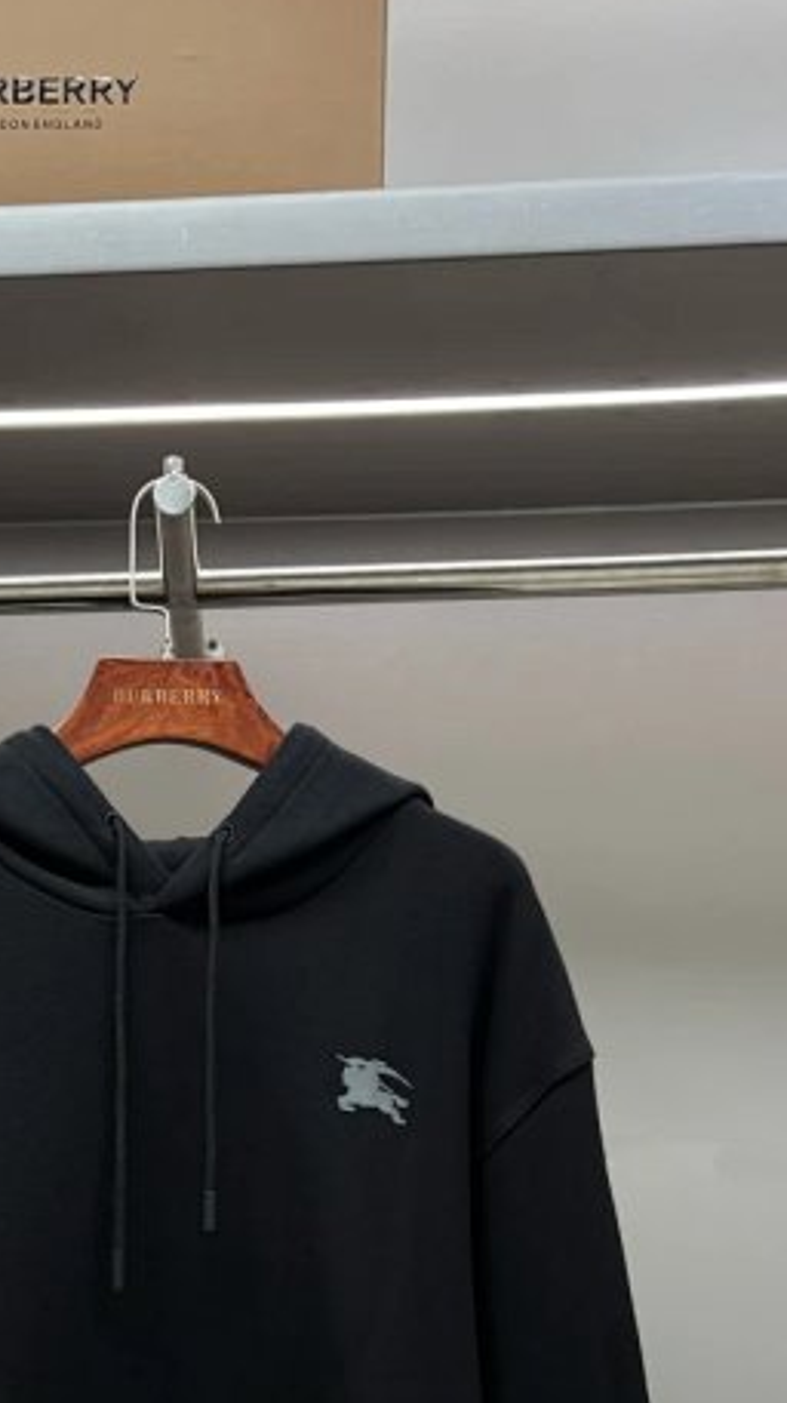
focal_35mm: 53
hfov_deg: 22.0
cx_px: 49
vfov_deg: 36.7
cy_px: 1269
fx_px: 1969
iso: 64
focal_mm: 5.96
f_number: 1.6
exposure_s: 1/100
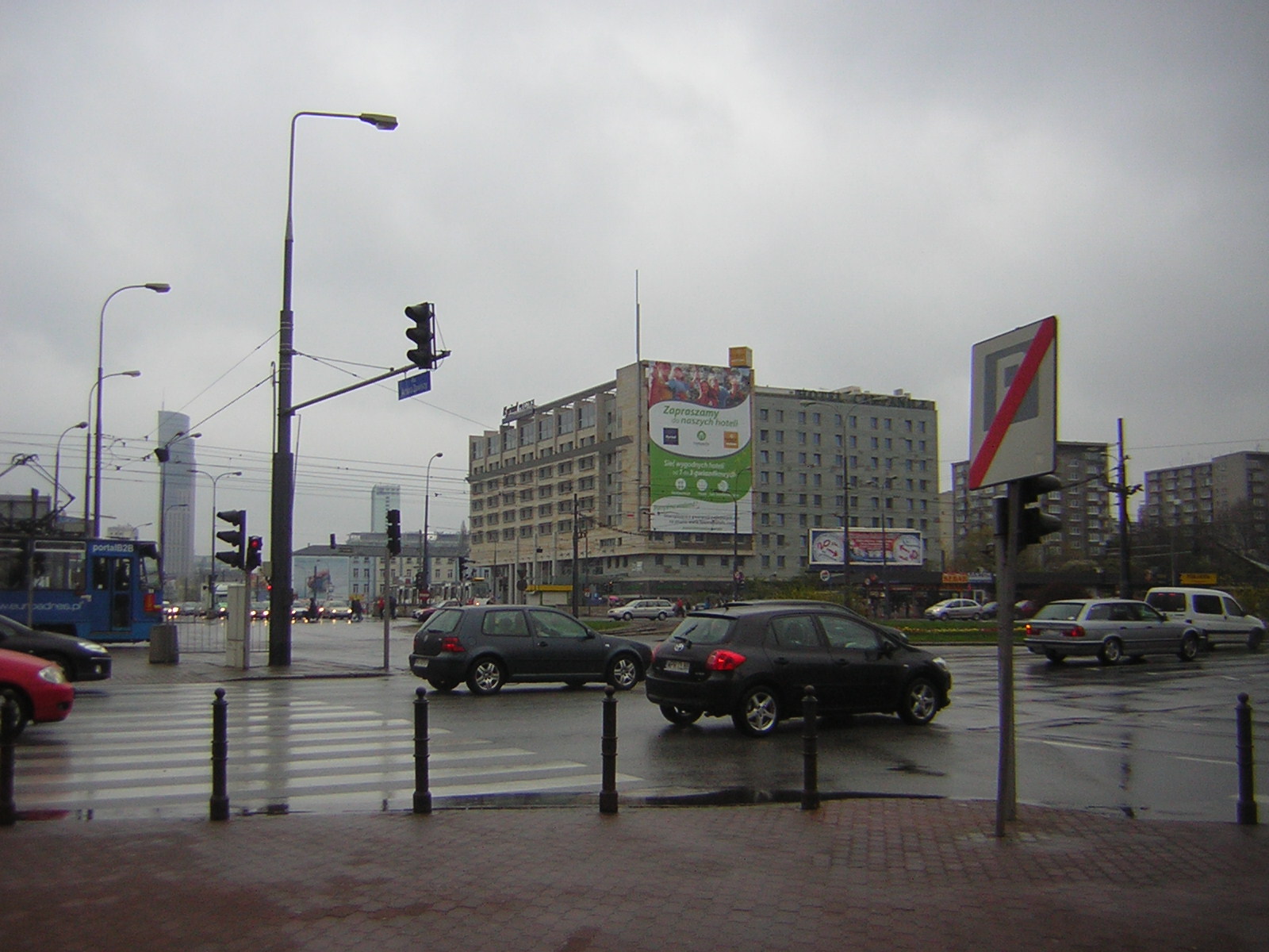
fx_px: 1320
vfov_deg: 39.7
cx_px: 634
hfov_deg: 51.4
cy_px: 476
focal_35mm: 36
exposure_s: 1/442
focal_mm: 4.7
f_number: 2.6
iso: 50
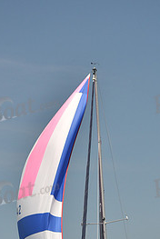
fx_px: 1436
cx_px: 107
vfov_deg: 9.5
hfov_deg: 6.4
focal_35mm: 216
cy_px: 234
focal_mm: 98
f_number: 4
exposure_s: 1/2000
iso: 320
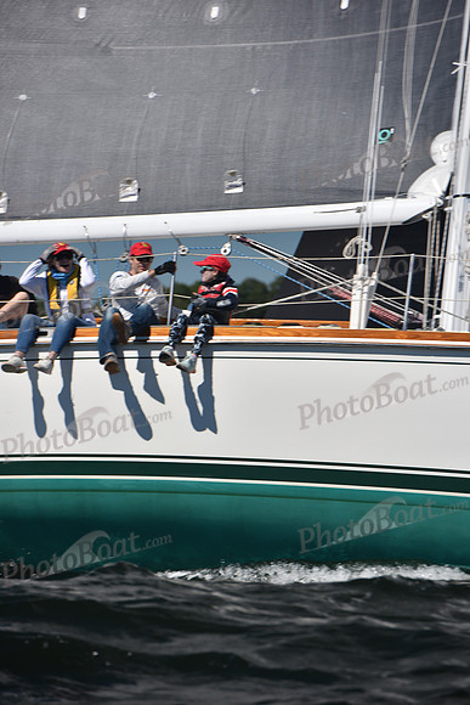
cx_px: 235
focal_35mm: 200
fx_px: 3914
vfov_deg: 10.3
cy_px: 352
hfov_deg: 6.9
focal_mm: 200
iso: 200
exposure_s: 1/1000
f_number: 6.3
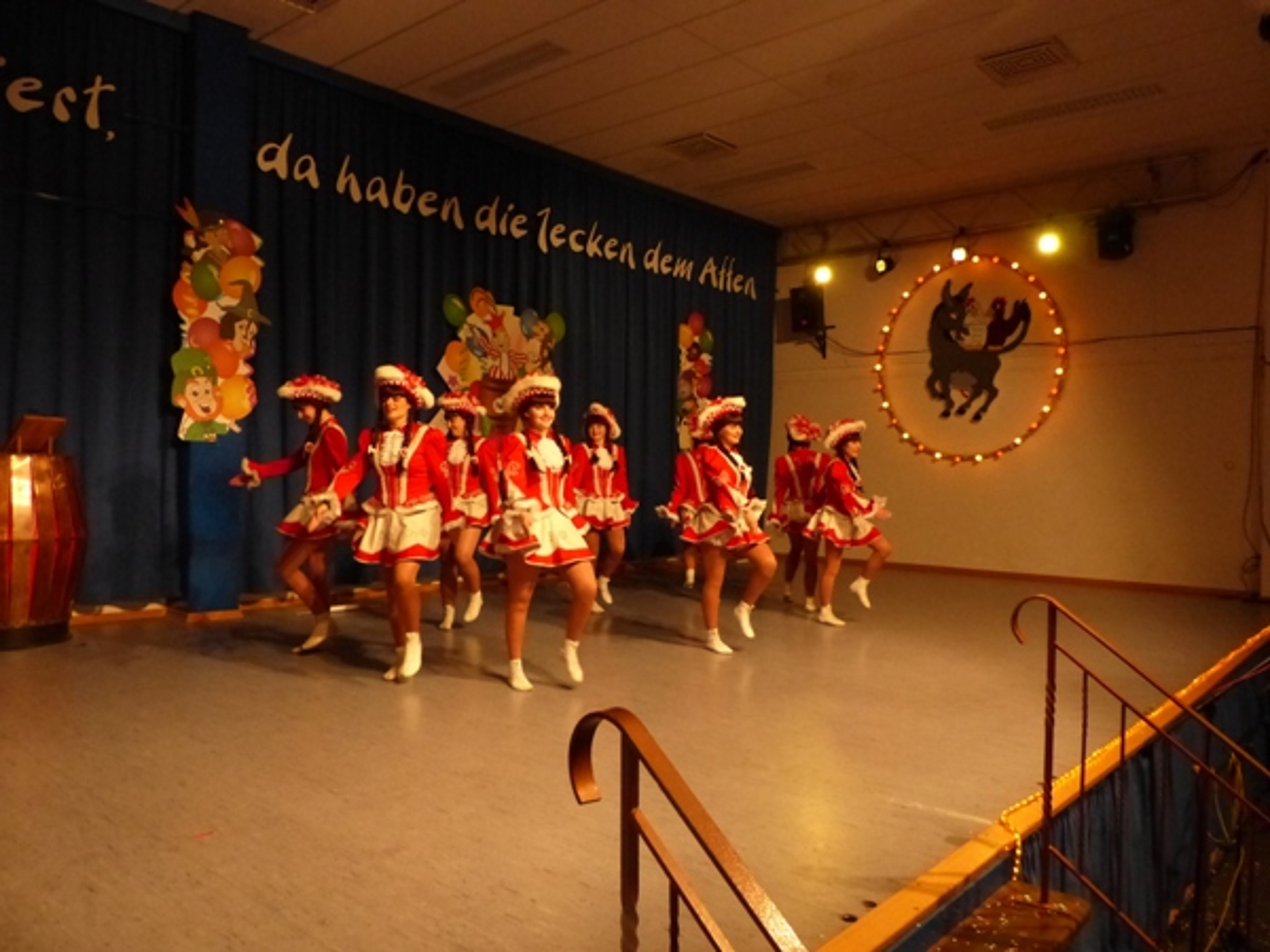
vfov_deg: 54.9
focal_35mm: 25
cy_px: 476
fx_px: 917
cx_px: 635
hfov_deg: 69.4
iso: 800
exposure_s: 1/80
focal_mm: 4.5
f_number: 2.8
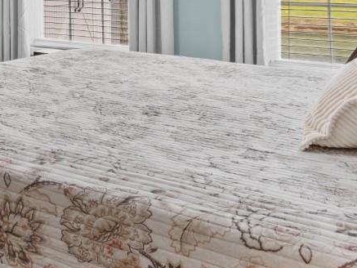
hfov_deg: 26.7
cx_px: -145
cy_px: -44
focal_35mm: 57
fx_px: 588
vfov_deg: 23.7
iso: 100
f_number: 4.8
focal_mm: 11
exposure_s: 1/13
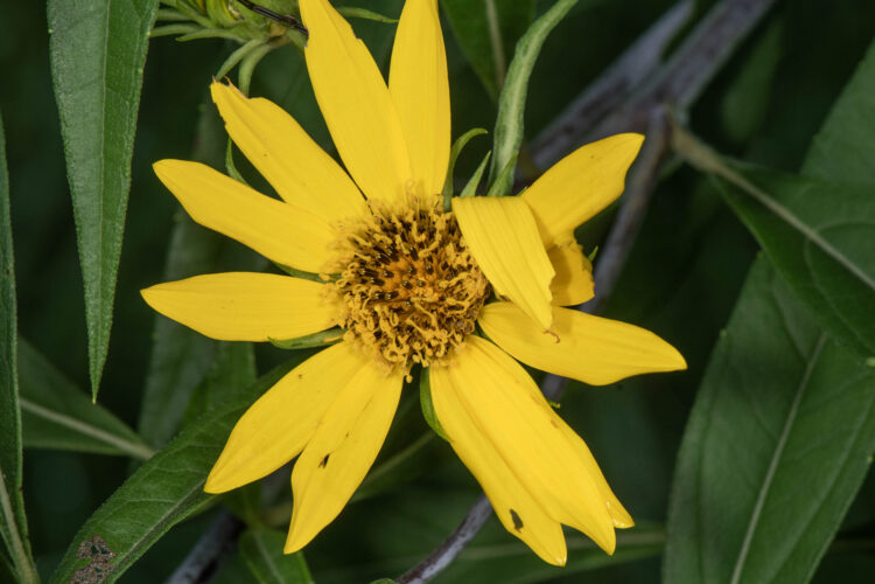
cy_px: 292
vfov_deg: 8.7
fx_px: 3816
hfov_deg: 13.1
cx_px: 438
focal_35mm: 157
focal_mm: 105
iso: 200
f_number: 16
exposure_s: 1/250
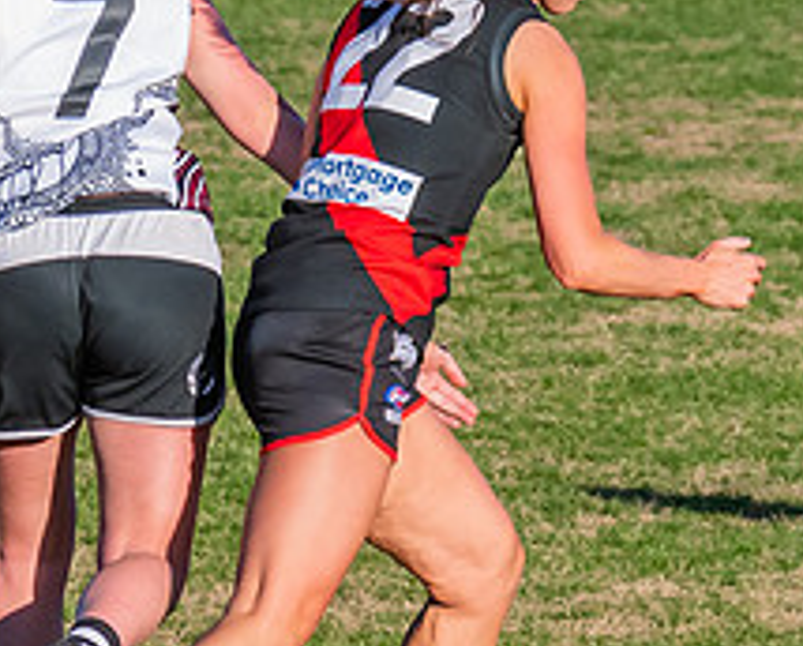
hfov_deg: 1.4
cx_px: 238
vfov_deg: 1.1
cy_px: 191
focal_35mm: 1424
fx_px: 33904
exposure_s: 1/1250
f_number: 8
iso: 800
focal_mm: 240
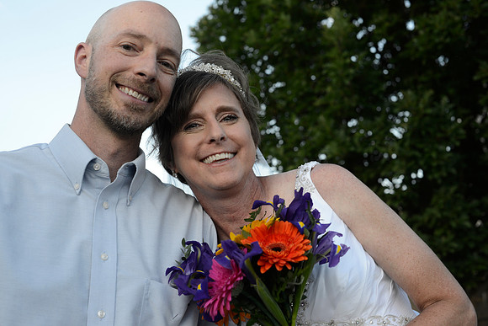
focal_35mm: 50
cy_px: 163
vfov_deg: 27.0
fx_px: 678
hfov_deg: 39.6
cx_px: 244
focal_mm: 50
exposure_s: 1/250
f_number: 5.6
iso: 400
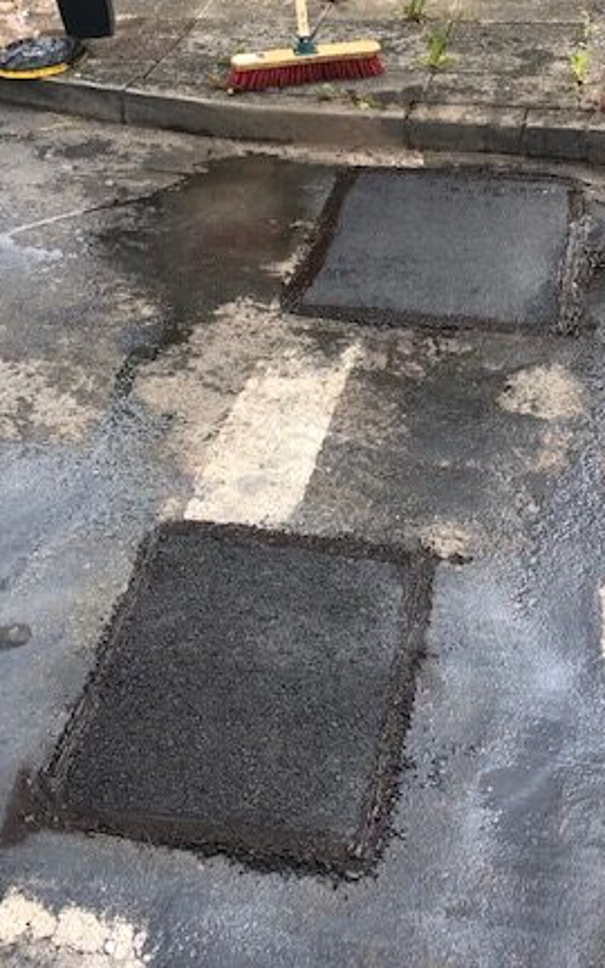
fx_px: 1161
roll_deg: +5.8
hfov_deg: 29.2
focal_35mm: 44
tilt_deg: -33.0
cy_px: 343
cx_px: 352
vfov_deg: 44.8
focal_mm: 3.99
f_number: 1.8
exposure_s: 1/631
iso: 20
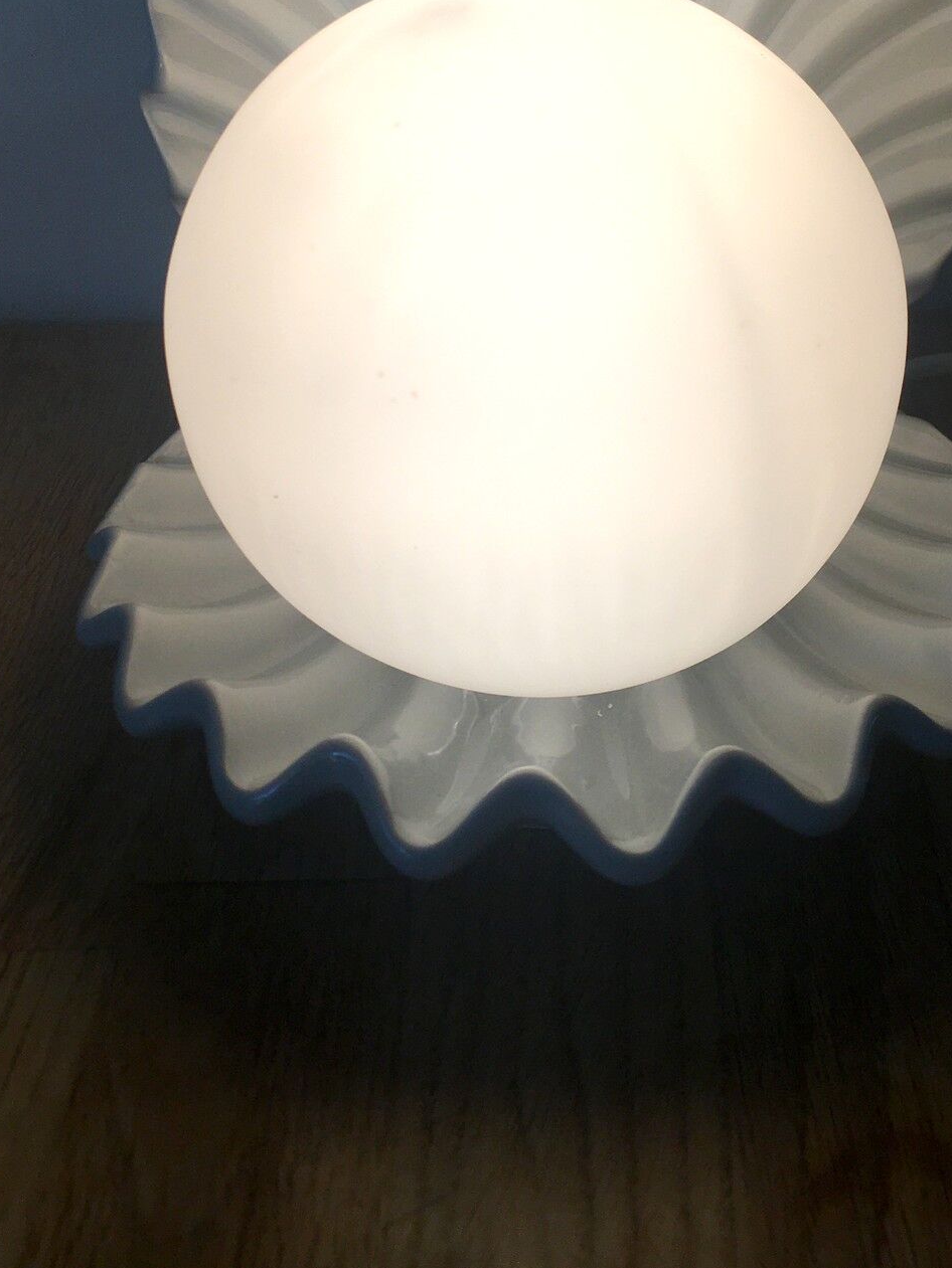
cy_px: 278
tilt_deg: -20.5
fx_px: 1686
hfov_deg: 31.5
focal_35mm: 46
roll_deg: +0.9
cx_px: 533
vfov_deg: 39.8
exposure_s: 1/437
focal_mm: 4.15
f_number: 2.2
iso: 25
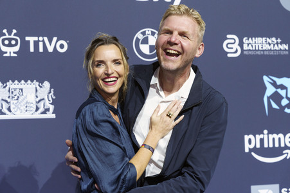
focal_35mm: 70
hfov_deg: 28.9
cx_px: 145
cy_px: 96
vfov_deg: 19.4
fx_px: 563
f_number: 4.5
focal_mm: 70
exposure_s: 1/250
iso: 1250
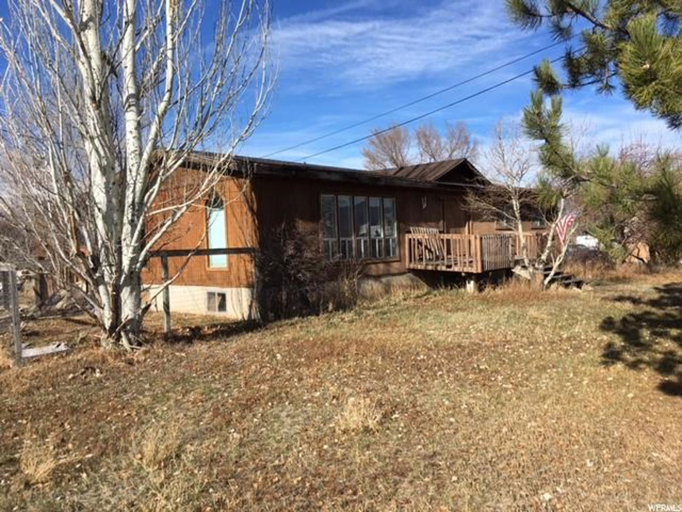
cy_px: 256
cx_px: 341
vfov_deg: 48.2
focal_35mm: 29
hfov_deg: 61.7
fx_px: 571
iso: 25
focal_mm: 4.15
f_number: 2.2
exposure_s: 1/1570
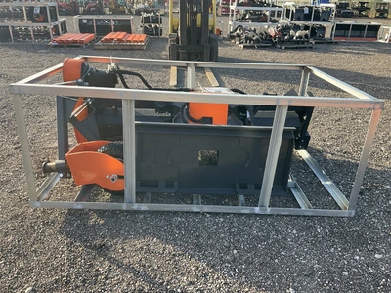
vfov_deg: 48.2
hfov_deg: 61.7
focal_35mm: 29
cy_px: 146
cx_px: 196
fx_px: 328
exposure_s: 1/291
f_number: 1.8
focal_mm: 3
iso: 25
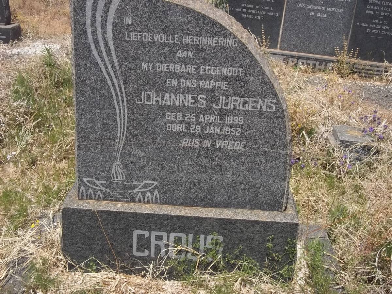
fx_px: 566
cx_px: 196
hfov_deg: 38.2
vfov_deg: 29.1
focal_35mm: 50
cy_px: 147
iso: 80
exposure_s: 1/320
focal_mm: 8.8
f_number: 7
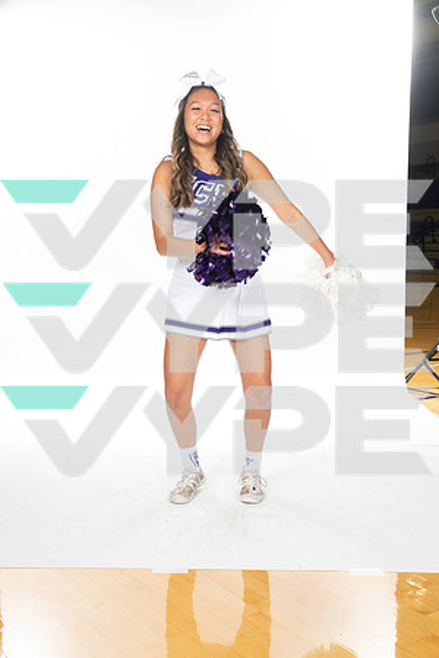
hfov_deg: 30.5
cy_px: 329
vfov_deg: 44.5
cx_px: 220
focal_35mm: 44
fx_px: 805
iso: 800
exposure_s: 1/320
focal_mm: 44
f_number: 7.1
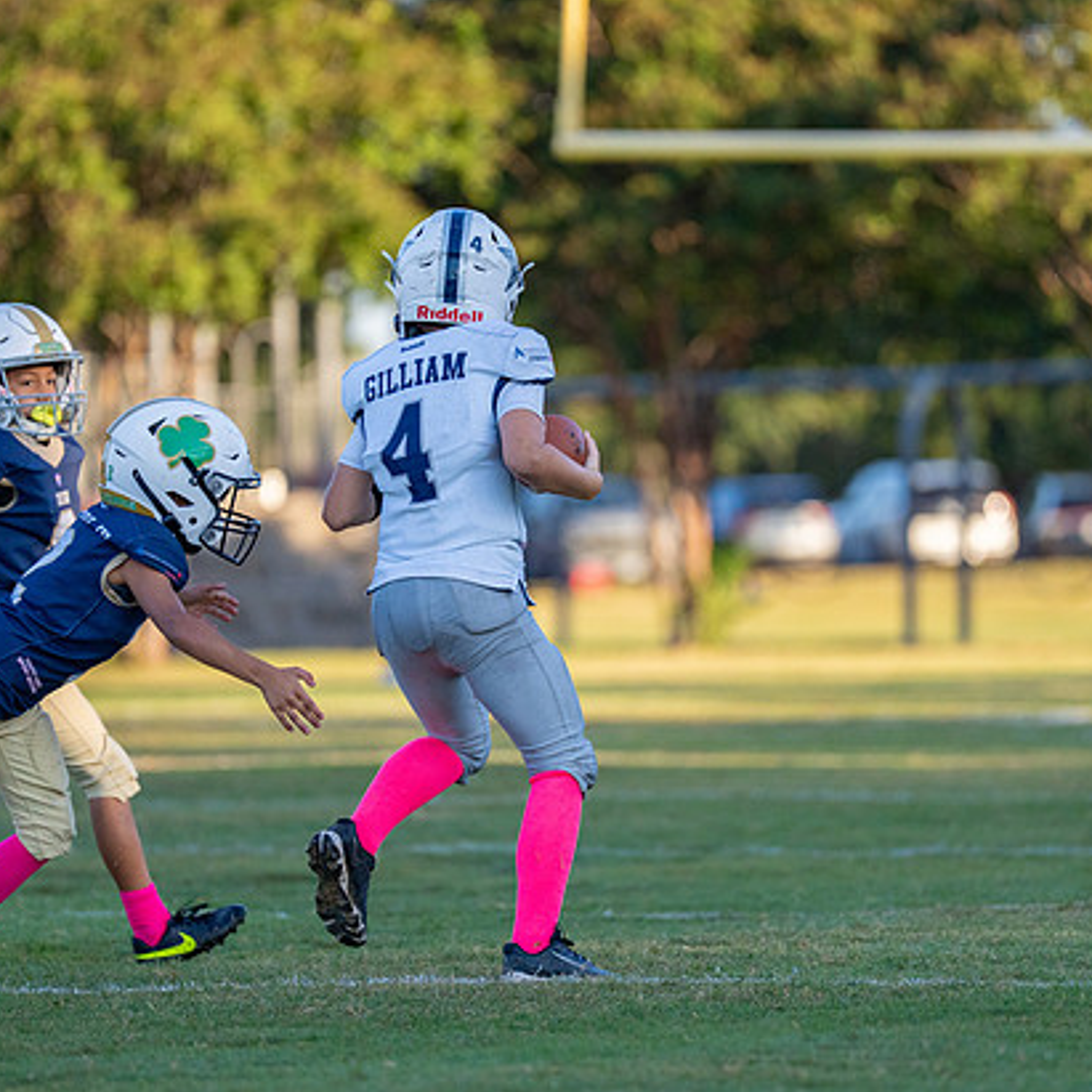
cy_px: 543
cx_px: 516
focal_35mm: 325
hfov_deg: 5.4
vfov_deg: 5.4
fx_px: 11599
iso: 400
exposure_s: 1/4000
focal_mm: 200
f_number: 2.8
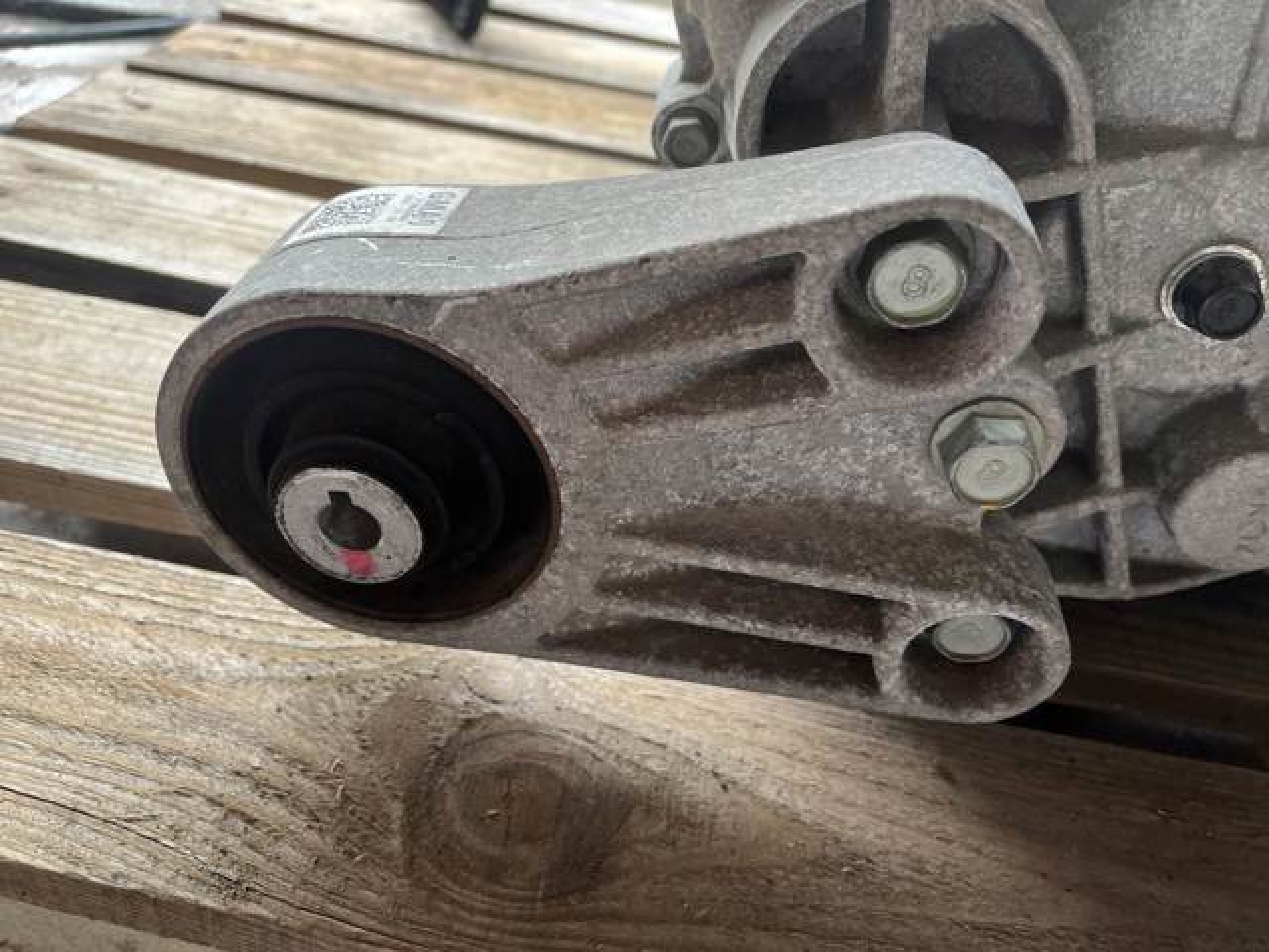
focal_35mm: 26
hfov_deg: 67.3
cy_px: 476
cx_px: 634
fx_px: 953
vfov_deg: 53.1
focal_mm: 5.1
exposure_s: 1/116
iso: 125
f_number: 1.6
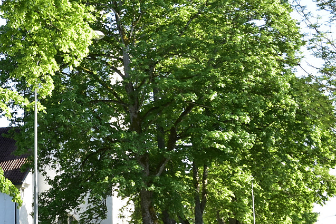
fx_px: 915
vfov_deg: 13.9
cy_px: 45
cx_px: -40
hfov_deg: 19.8
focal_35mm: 98
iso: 250
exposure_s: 1/160
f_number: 6.3
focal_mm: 26
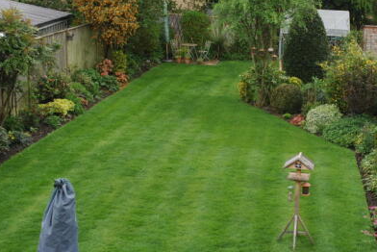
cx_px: 261
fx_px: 681
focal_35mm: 65
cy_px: 85
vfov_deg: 20.9
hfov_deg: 30.6
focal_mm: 26
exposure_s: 1/125
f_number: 5.6
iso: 110
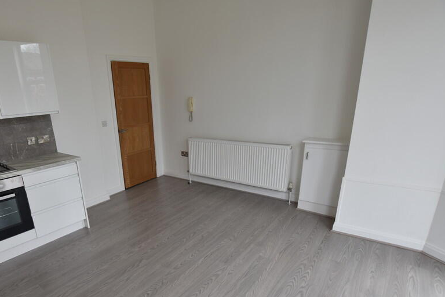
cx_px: 156
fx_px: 247
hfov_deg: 81.7
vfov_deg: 61.1
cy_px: 186
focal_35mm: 20
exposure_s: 1/80
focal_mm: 10
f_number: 4.5
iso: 100
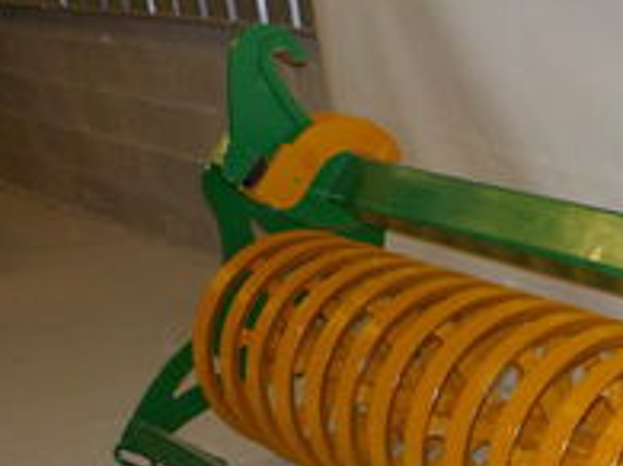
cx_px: 760
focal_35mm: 77
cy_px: 512
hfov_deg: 23.1
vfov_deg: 18.4
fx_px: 1385
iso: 200
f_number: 3.3
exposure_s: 1/30
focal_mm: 4.1
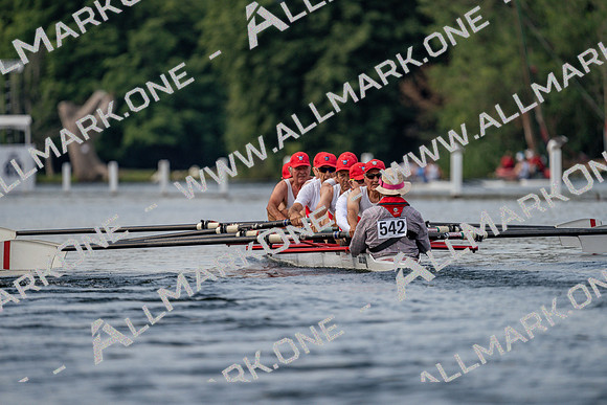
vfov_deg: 2.3
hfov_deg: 3.4
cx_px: 304
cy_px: 202
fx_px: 10119
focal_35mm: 600
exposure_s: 1/1600
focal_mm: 600
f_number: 6.3
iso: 400
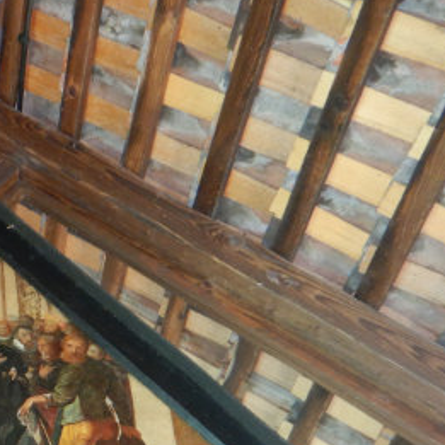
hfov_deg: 23.7
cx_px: -116
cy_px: 419
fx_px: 945
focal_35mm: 65
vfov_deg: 25.5
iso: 220
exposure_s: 1/30
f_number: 2.8
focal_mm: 4.3
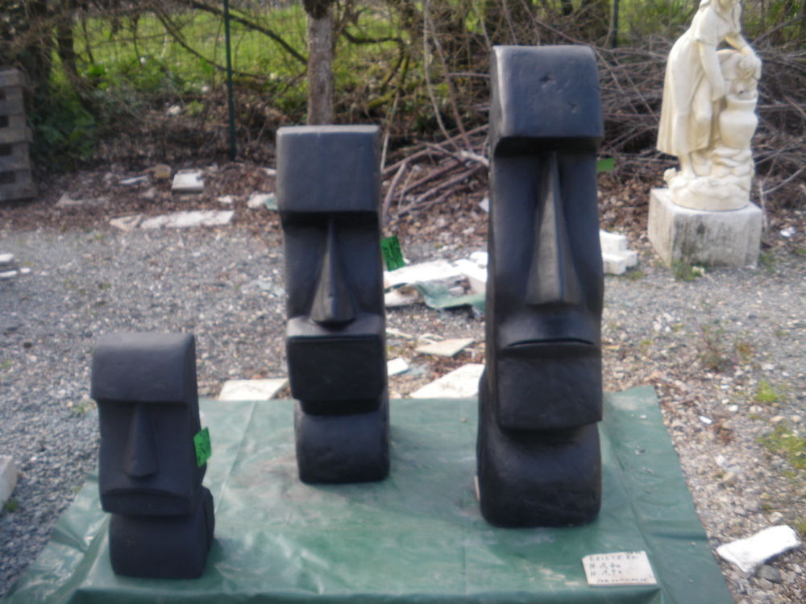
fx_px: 838
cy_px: 302
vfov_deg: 39.7
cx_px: 403
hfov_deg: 51.4
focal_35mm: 36
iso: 64
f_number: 3.5
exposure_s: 1/50
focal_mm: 6.3
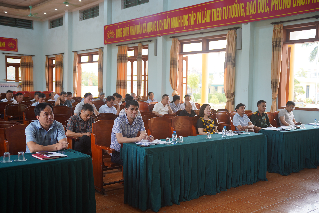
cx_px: 160
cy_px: 106
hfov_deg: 49.0
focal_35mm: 40
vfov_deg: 33.8
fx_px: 350
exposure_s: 1/40
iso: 125
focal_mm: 39.5
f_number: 2.8
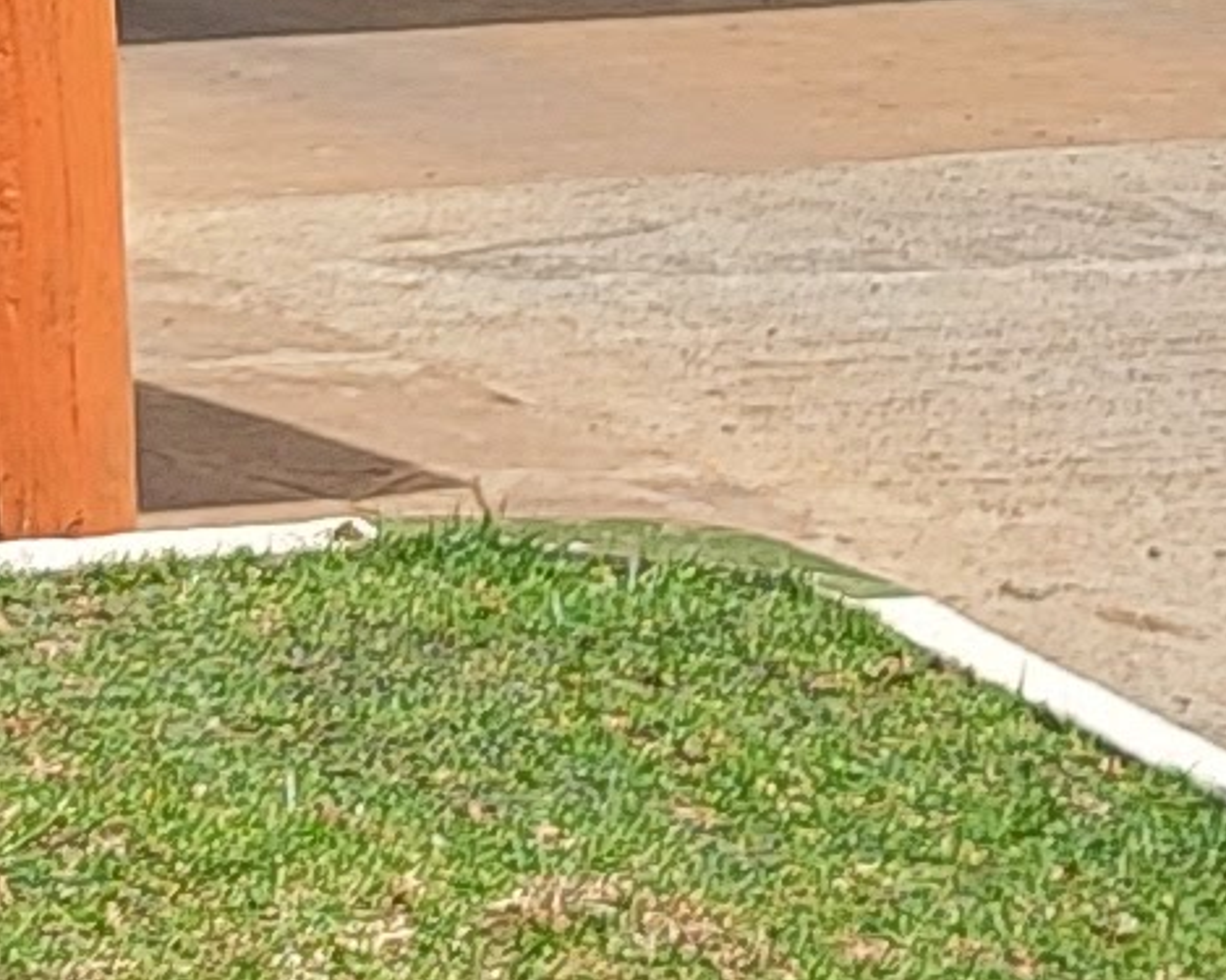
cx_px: -1652
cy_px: -1351
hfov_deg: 8.8
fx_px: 7255
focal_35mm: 200
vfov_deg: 7.3
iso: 16
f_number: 1.8
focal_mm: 6.7
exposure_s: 1/696
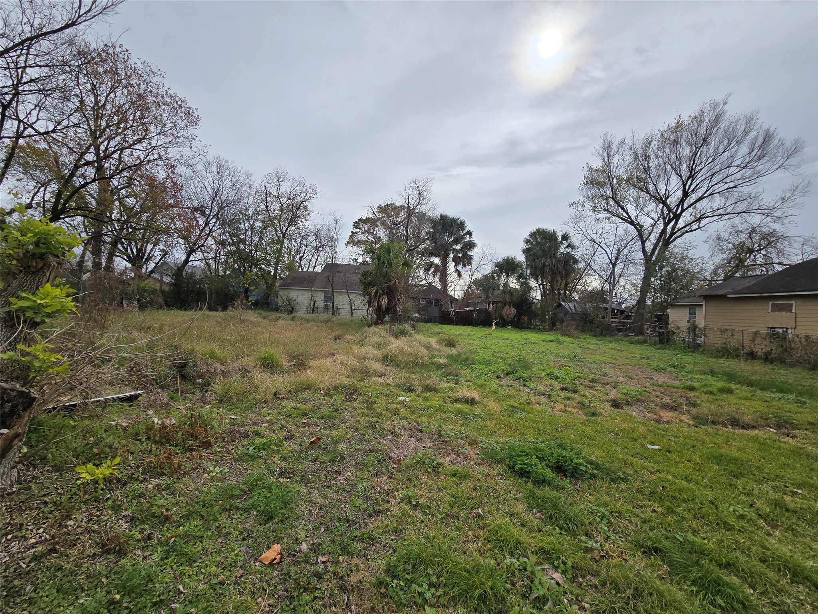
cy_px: 307
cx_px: 409
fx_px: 307
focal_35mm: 13
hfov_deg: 106.2
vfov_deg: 89.9
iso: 50
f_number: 2.2
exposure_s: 1/3861
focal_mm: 2.2
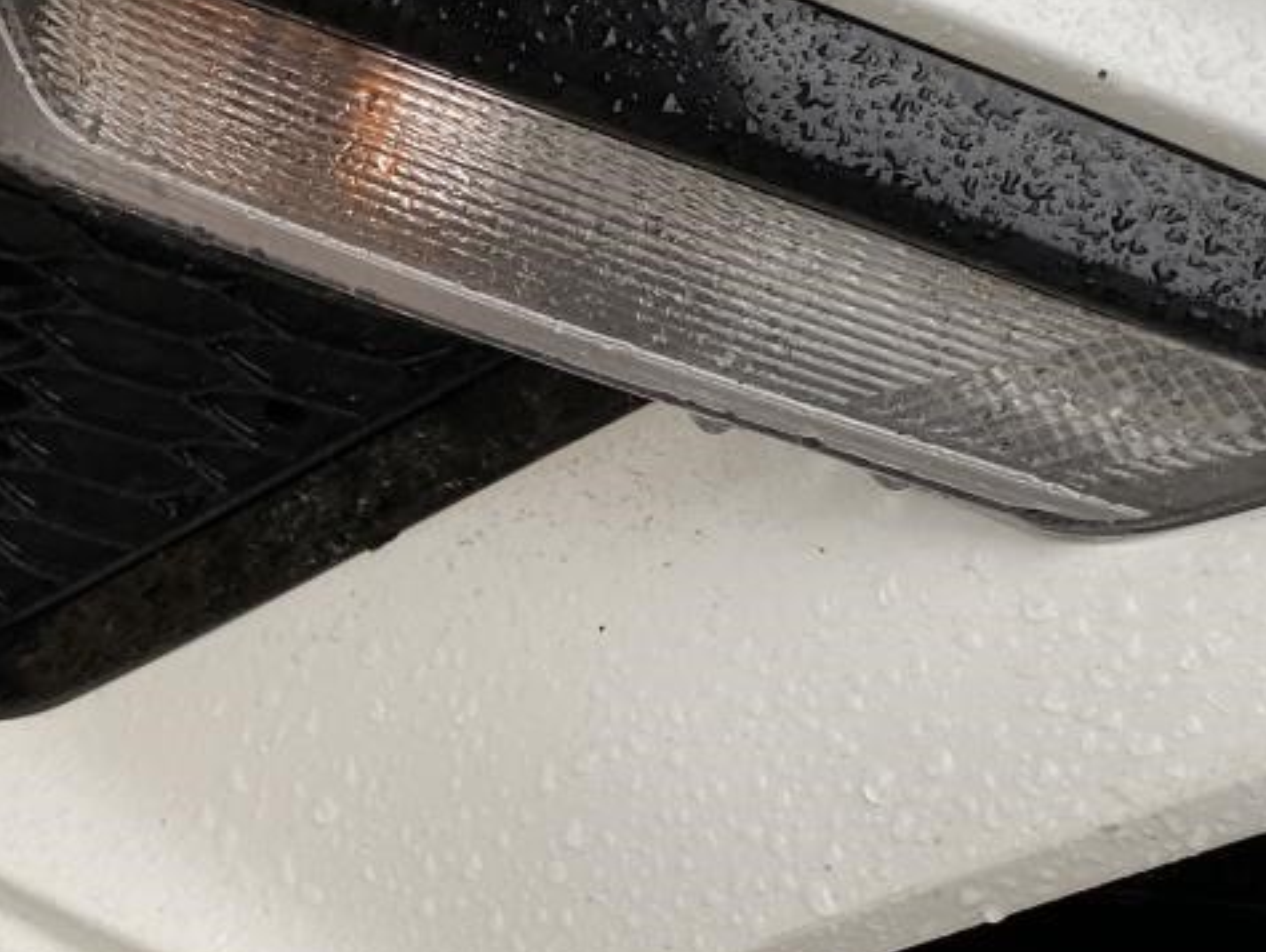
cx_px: 760
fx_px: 2562
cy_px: 435
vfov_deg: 21.0
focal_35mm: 70
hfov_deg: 27.7
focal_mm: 4.25
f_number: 1.8
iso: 100
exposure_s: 1/120
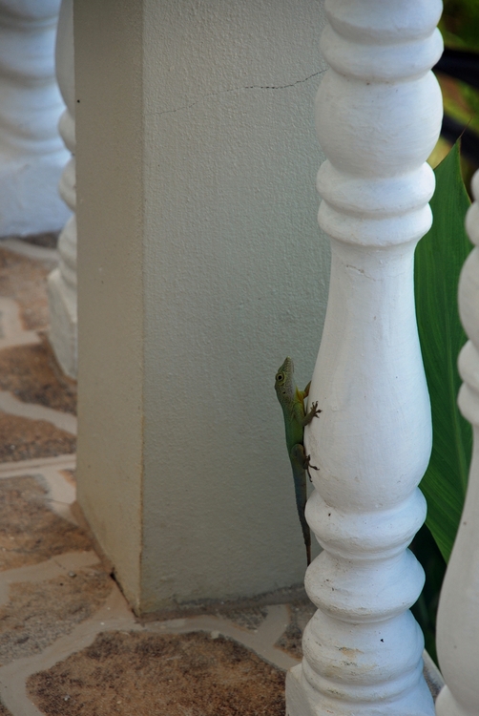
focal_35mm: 202
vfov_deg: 10.1
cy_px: 358
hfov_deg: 6.8
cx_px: 240
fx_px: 4030
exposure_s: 1/180
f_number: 5.6
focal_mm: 135
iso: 100
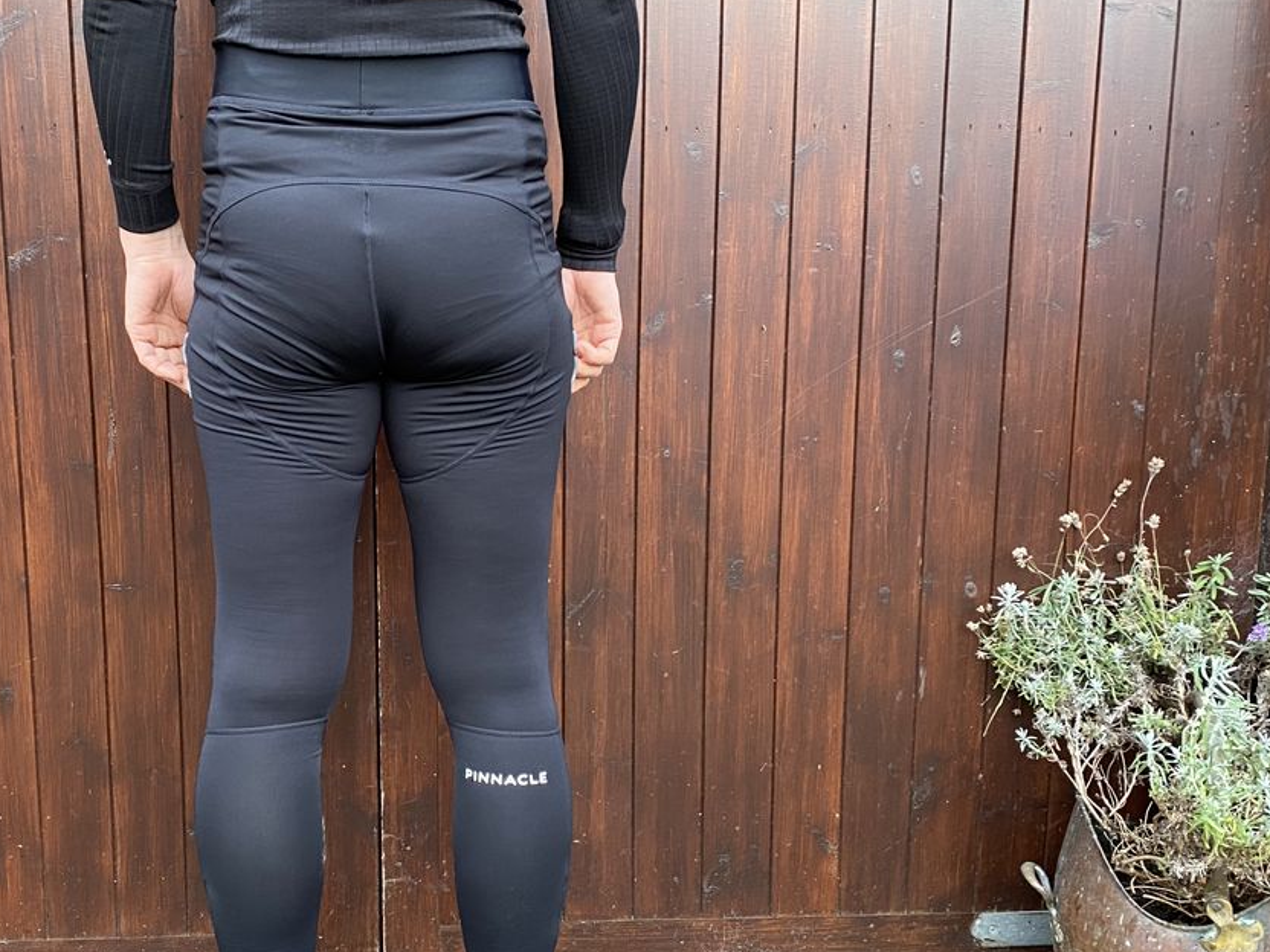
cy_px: 543
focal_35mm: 40
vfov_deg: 35.9
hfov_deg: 46.2
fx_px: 1468
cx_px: 450
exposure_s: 1/60
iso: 160
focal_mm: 4.25
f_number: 1.8
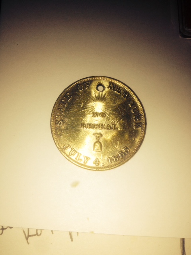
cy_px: 128
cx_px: 96
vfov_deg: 52.6
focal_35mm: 35
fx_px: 257
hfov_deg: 40.7
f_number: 2.4
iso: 50
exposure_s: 1/521
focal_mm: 4.28
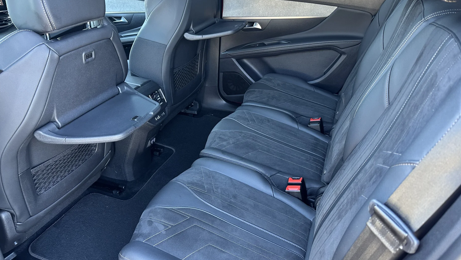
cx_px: 227
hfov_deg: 69.9
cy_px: 100
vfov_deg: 42.6
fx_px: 330
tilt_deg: -23.1
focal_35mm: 27
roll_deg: +1.5
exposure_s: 1/61
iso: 250
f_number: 1.78
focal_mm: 6.86
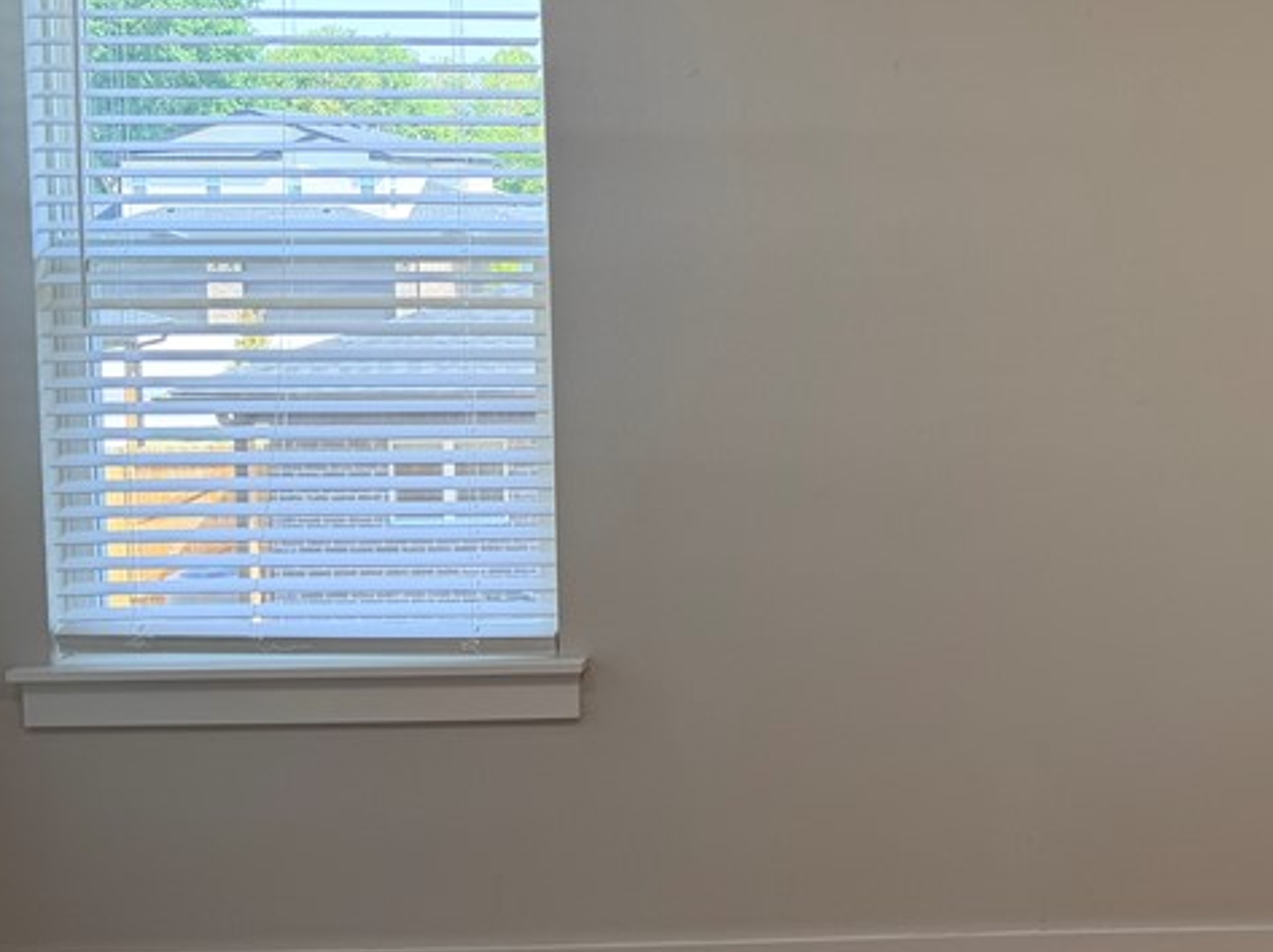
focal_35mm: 52
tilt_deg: -3.4
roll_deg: +0.5
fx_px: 1911
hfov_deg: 35.0
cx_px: 1114
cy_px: 293
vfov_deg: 27.8
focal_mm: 6.76
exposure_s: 1/170
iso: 80
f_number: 1.78
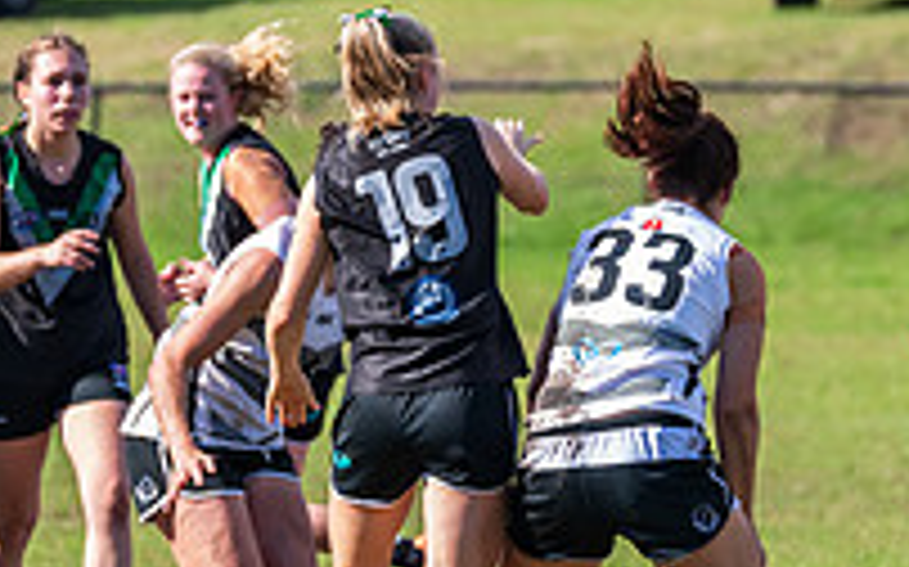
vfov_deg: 1.2
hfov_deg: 1.9
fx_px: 28028
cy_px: 274
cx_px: 658
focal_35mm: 1132
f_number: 8
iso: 800
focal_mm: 350
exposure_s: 1/1250
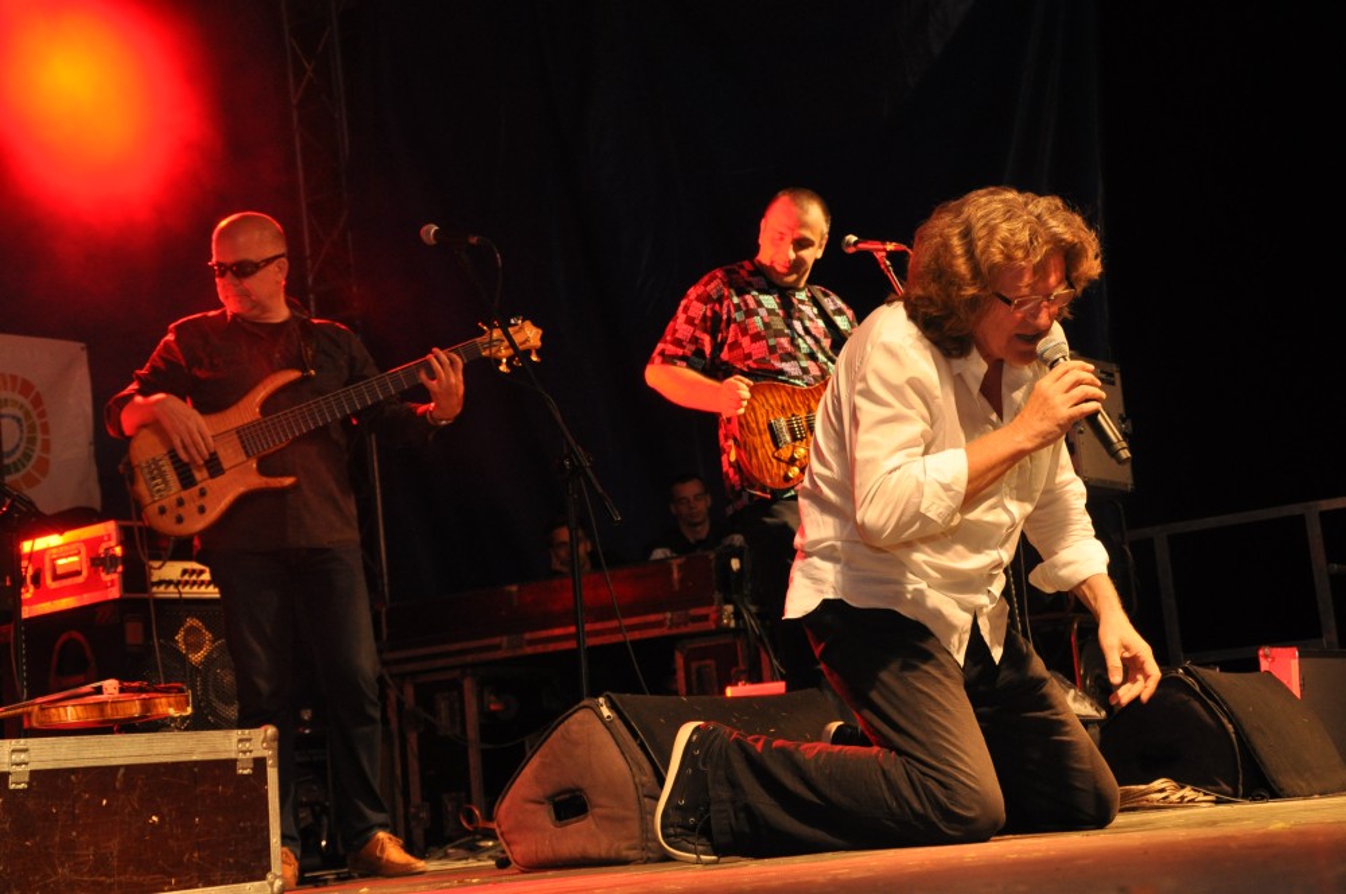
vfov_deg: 20.1
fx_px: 2520
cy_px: 447
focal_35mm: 68
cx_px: 673
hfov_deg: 29.9
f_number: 4.8
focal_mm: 45
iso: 800
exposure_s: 1/60
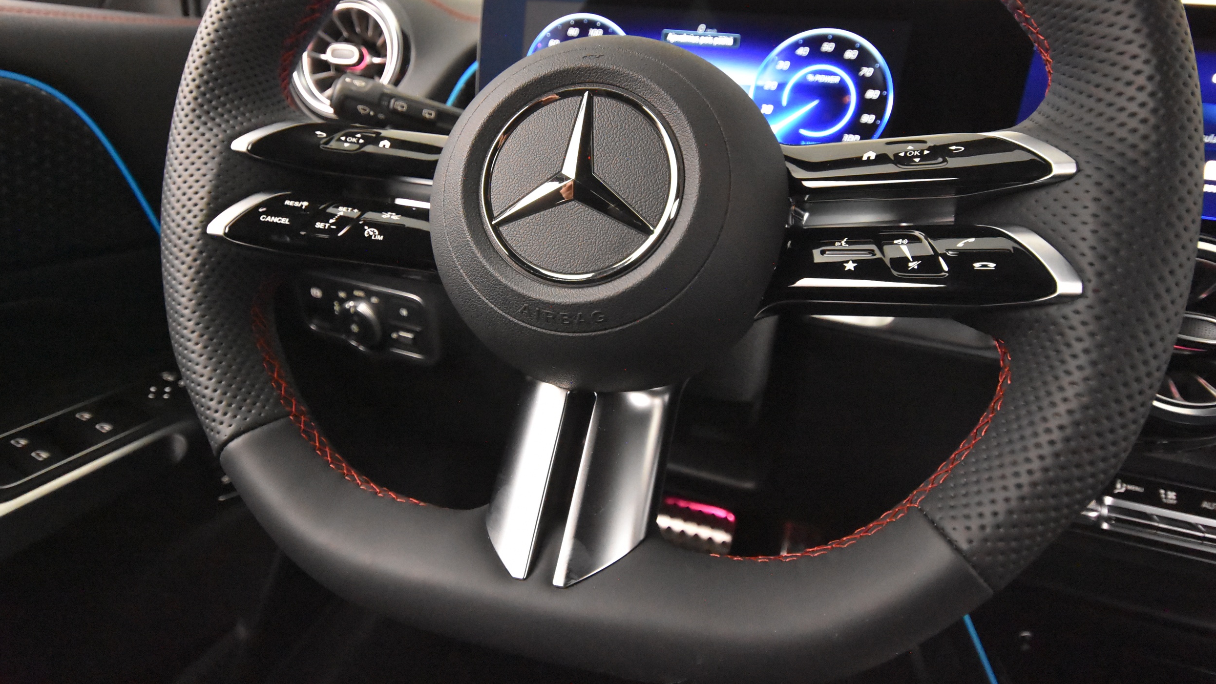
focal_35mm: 21
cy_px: 281
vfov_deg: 54.4
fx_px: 662
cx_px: 609
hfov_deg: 85.1
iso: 10000
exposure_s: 1/60
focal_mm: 13
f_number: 4.5
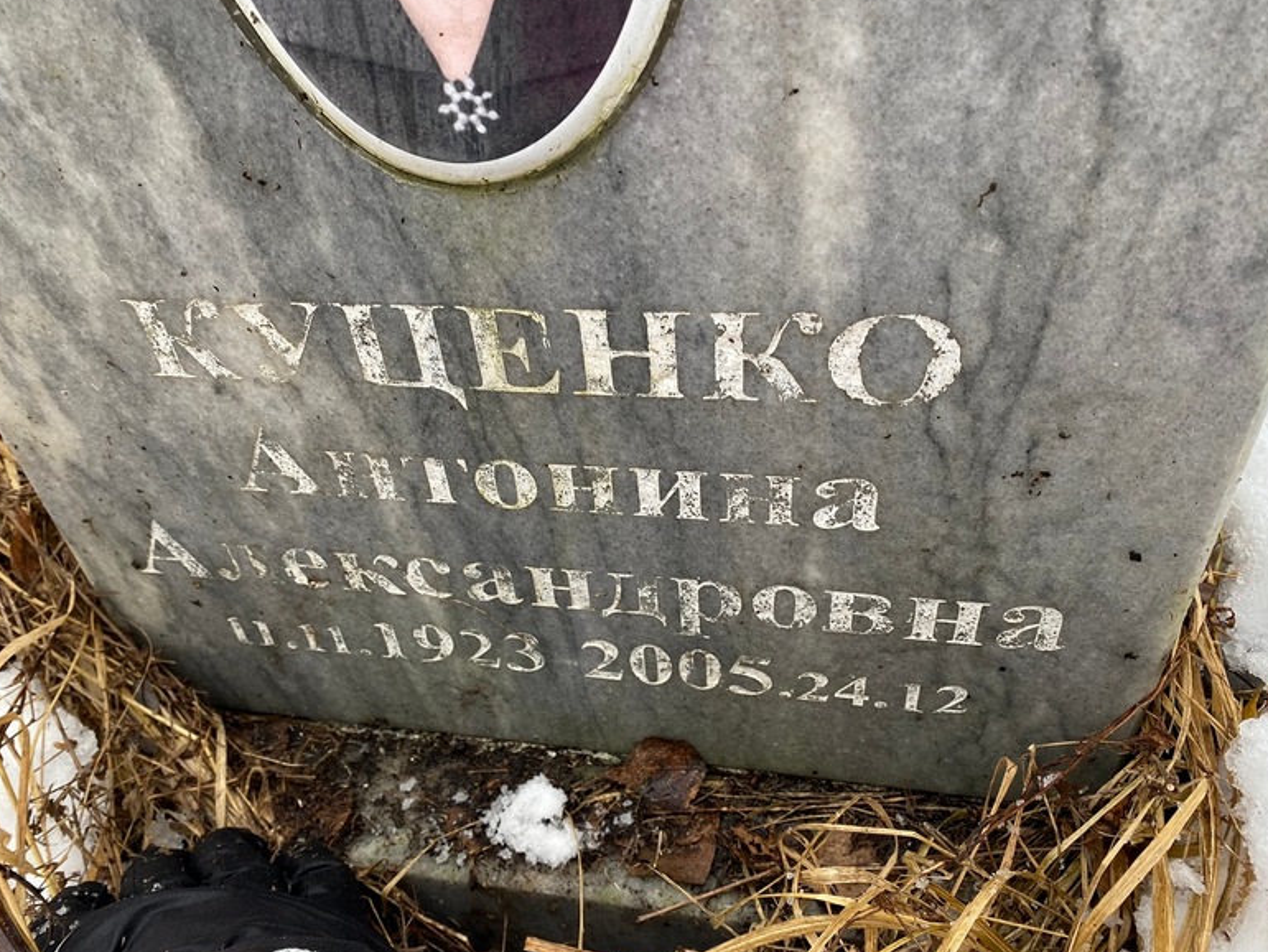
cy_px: 483
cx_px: 621
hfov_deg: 65.3
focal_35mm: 27
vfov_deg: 51.4
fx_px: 989
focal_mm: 4.25
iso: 64
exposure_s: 1/121
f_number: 1.8
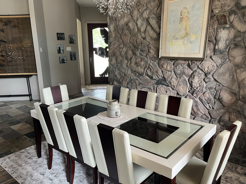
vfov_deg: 49.7
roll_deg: +1.2
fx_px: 199
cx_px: 120
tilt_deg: -15.0
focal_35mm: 28
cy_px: 99
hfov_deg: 63.4
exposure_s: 1/60
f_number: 1.6
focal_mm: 5.1
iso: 160
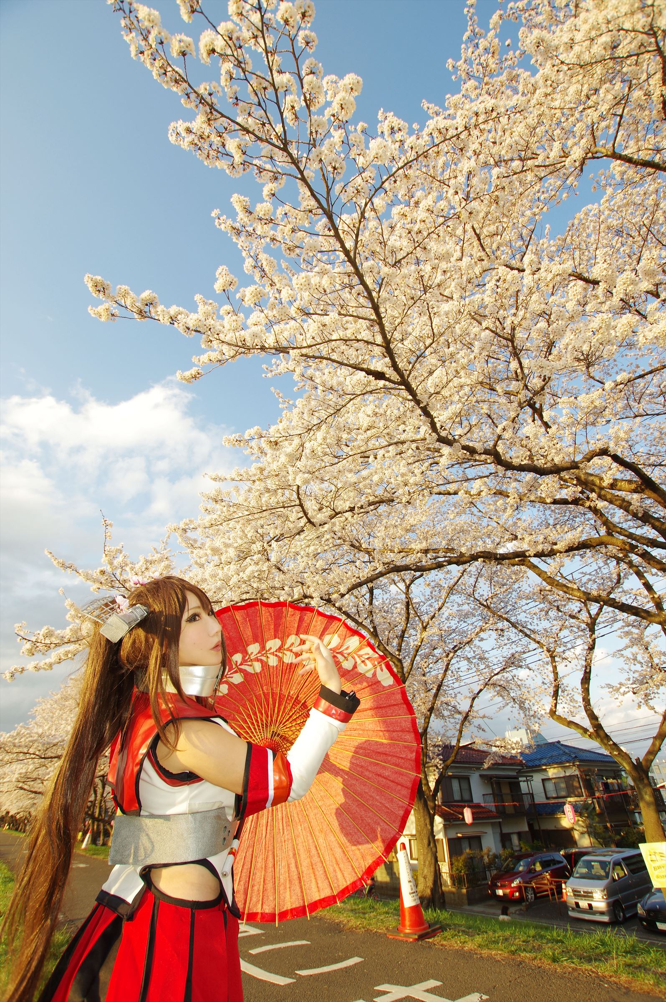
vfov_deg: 100.4
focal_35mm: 15
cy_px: 501
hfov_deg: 77.2
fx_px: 417
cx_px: 333
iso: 100
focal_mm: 10
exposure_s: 1/125
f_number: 5
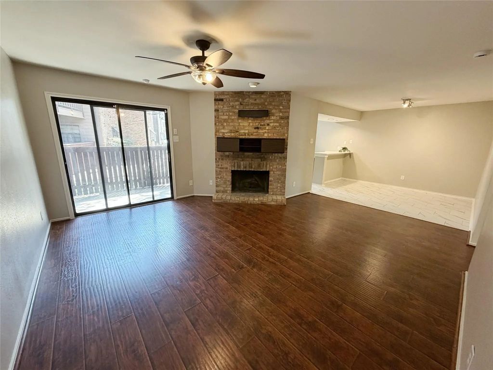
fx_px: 199
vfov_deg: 85.7
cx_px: 246
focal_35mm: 14
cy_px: 185
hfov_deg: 102.1
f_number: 2.2
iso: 160
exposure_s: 1/60
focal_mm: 2.22
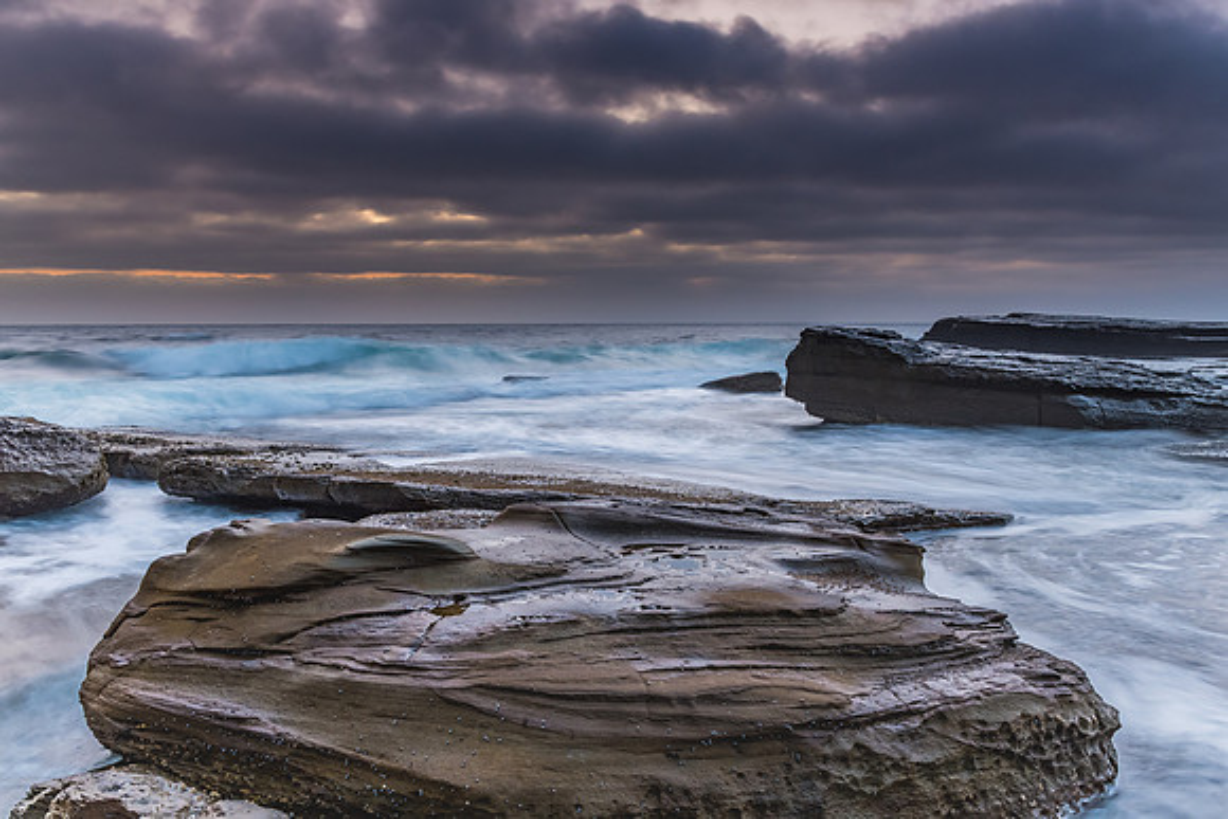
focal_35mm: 29
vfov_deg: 44.7
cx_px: 614
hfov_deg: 63.3
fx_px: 996
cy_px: 410
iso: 400
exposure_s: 1.6
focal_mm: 19
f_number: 7.1
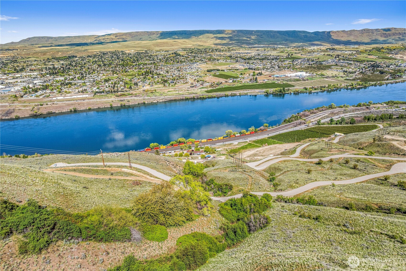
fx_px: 248
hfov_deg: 78.6
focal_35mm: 22
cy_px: 136
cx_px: 203
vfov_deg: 57.2
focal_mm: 8.38
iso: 100
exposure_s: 1/2000
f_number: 2.8
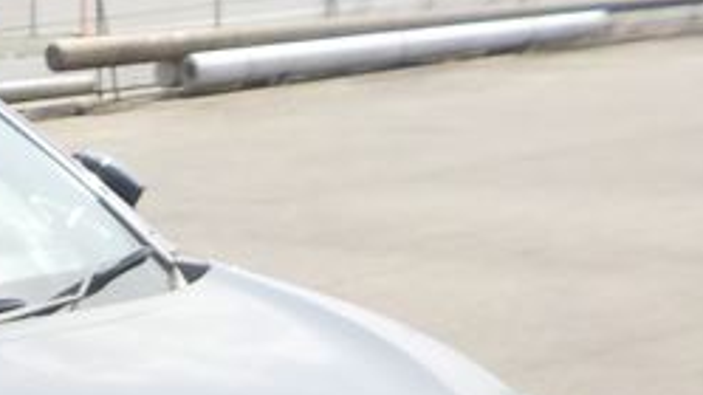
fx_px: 1566
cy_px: 657
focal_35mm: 84
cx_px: -178
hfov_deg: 22.9
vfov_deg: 13.3
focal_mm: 4.1
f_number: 3.3
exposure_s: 1/800
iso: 125
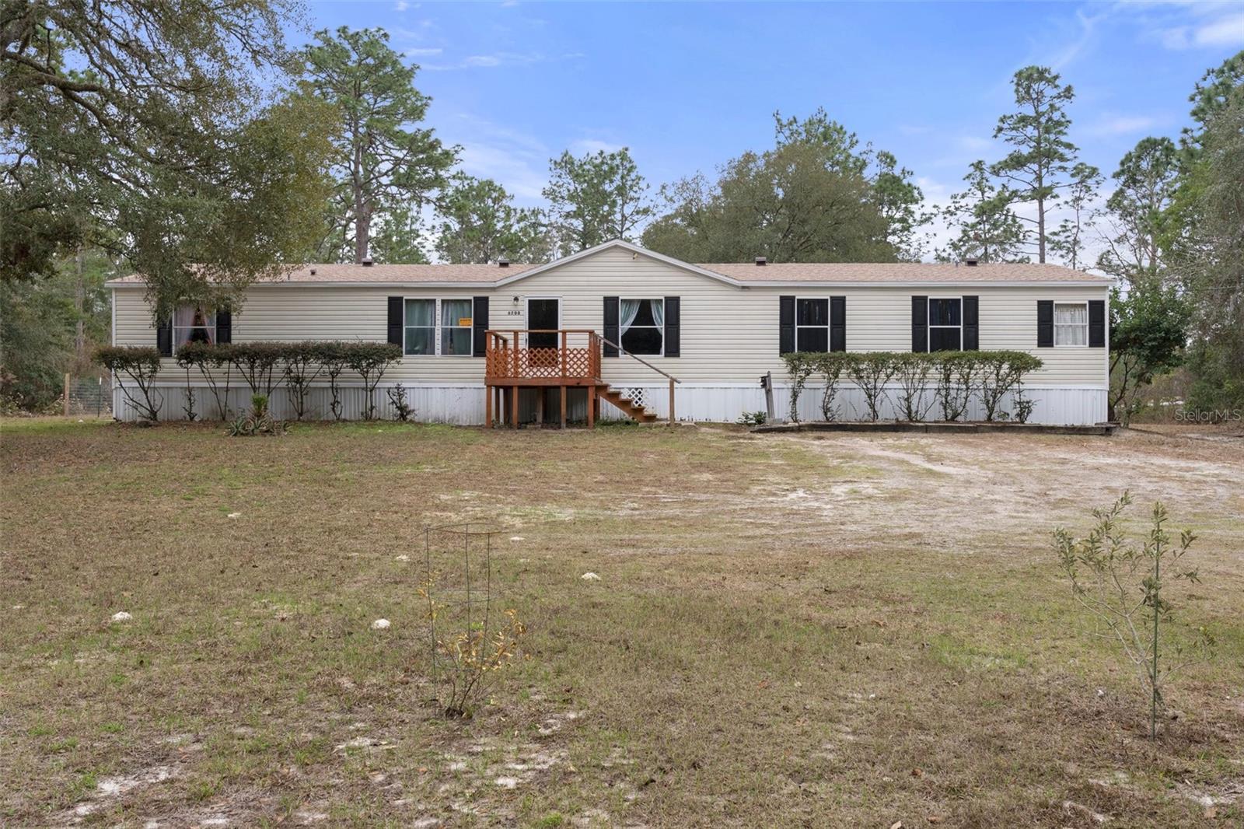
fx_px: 1036
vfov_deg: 43.6
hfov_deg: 61.9
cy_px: 414
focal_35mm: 30
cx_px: 622
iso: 320
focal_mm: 20
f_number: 8
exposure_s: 1/80
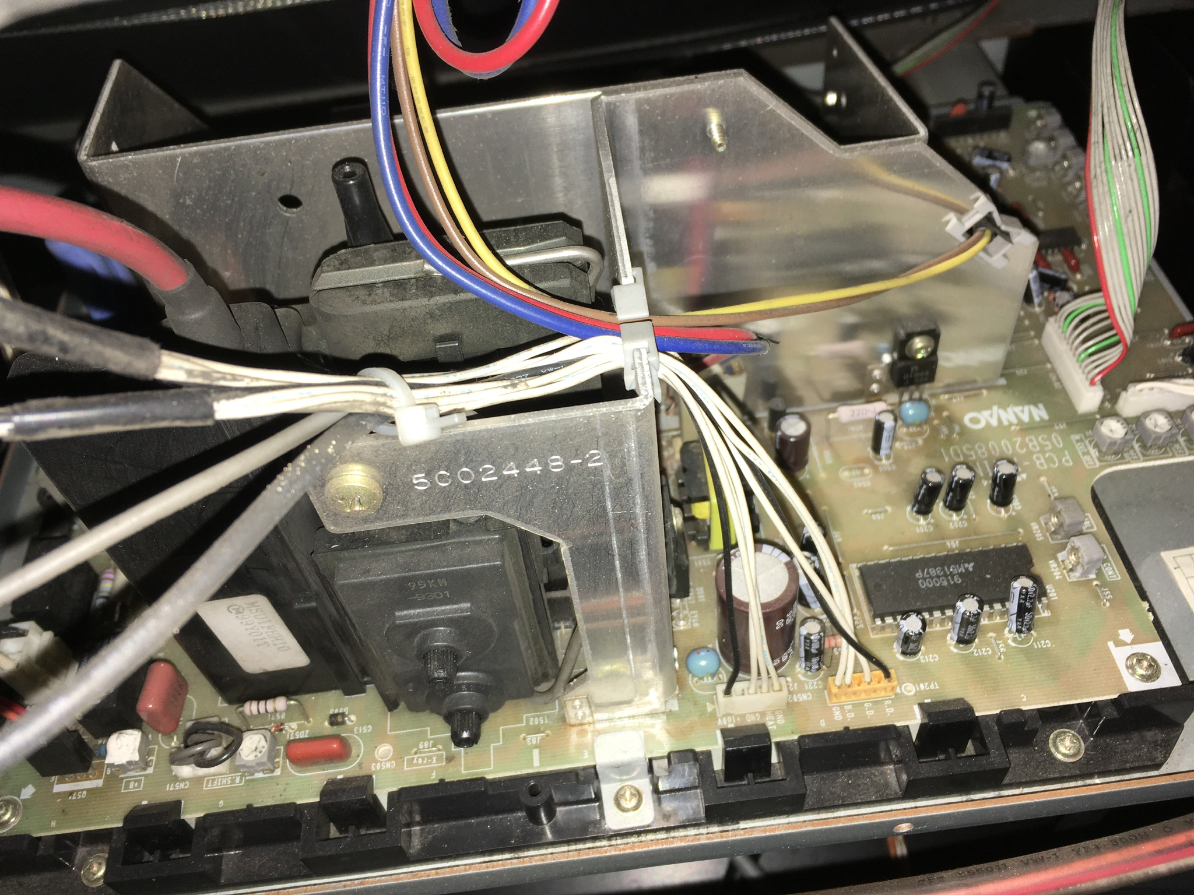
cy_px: 448
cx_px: 597
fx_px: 1000
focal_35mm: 29
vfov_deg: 48.2
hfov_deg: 61.7
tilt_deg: -51.1
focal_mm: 4.15
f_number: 2.2
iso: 25
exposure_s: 1/35
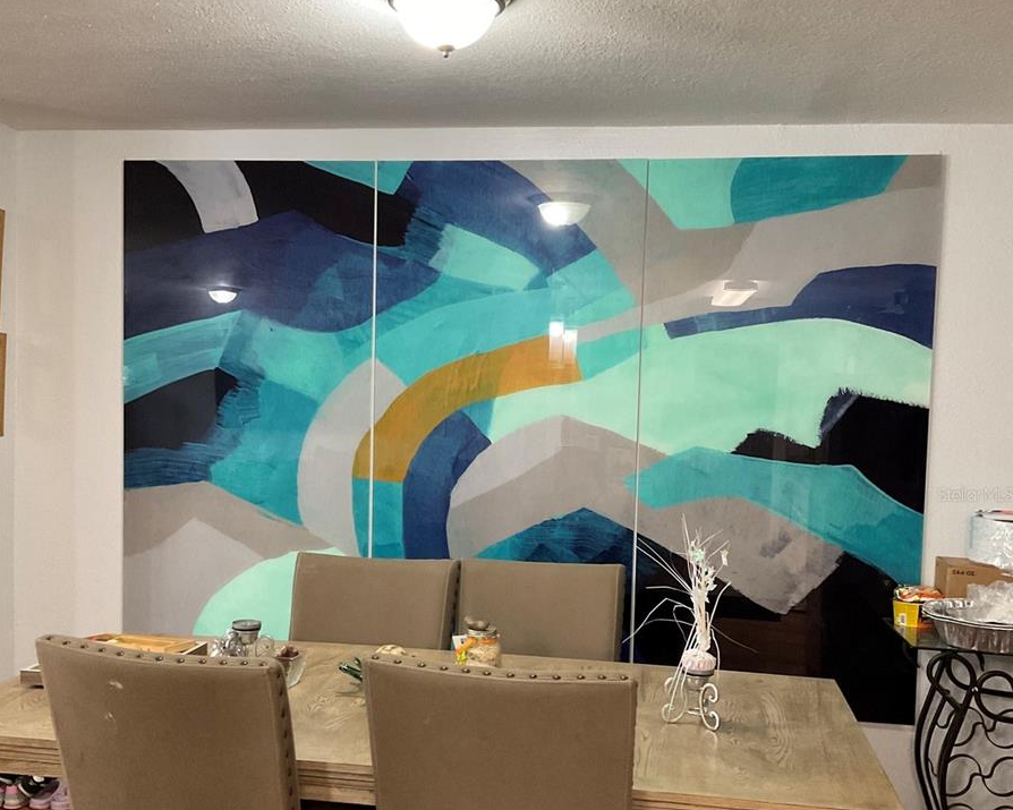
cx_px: 508
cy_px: 494
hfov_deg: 47.9
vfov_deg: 39.0
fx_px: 1139
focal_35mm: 38
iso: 200
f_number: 1.8
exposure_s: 1/40
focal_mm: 3
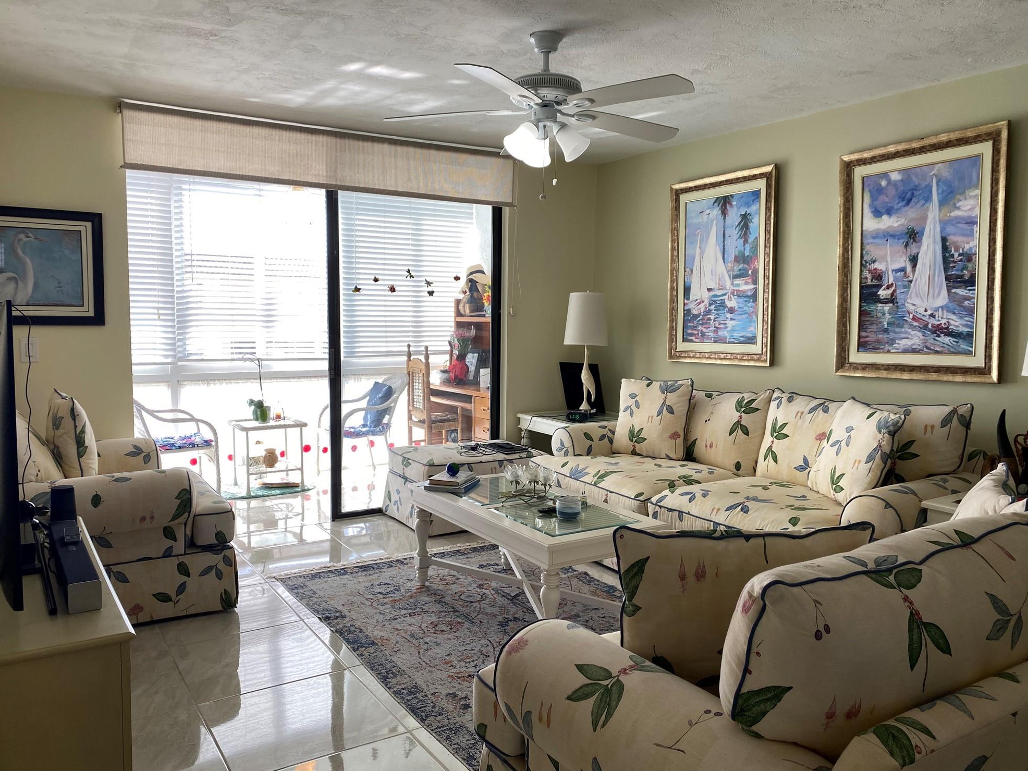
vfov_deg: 51.4
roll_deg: -0.4
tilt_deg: -6.1
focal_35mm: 27
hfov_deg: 65.3
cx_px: 502
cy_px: 387
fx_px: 802
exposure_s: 1/120
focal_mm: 4.25
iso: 32
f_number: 1.8
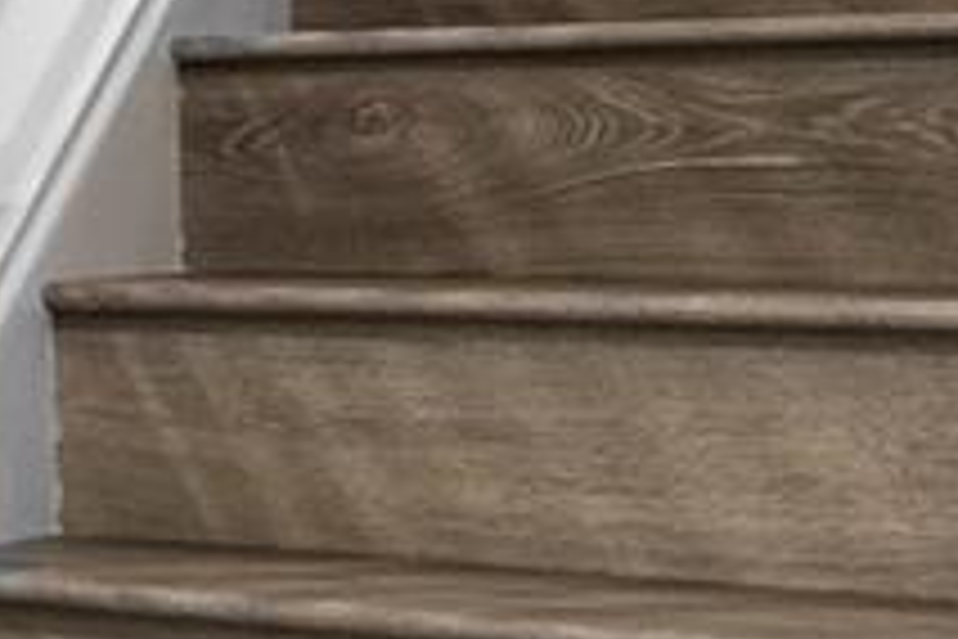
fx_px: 3193
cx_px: -1448
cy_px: 202
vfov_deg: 11.4
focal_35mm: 120
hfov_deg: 12.6
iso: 500
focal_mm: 16
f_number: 8
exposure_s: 1/5
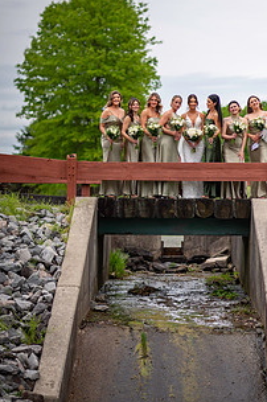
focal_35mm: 126
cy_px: 167
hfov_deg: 10.8
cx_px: 191
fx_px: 1405
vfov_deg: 16.3
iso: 160
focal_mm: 85
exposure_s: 1/8000
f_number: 2.2
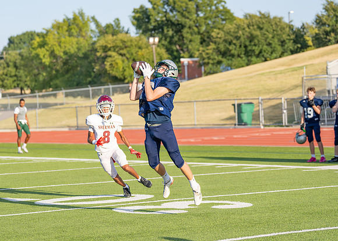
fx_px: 1174
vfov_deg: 11.7
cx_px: 161
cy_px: 141
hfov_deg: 16.4
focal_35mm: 122
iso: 320
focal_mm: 94
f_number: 2.8
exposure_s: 1/3200
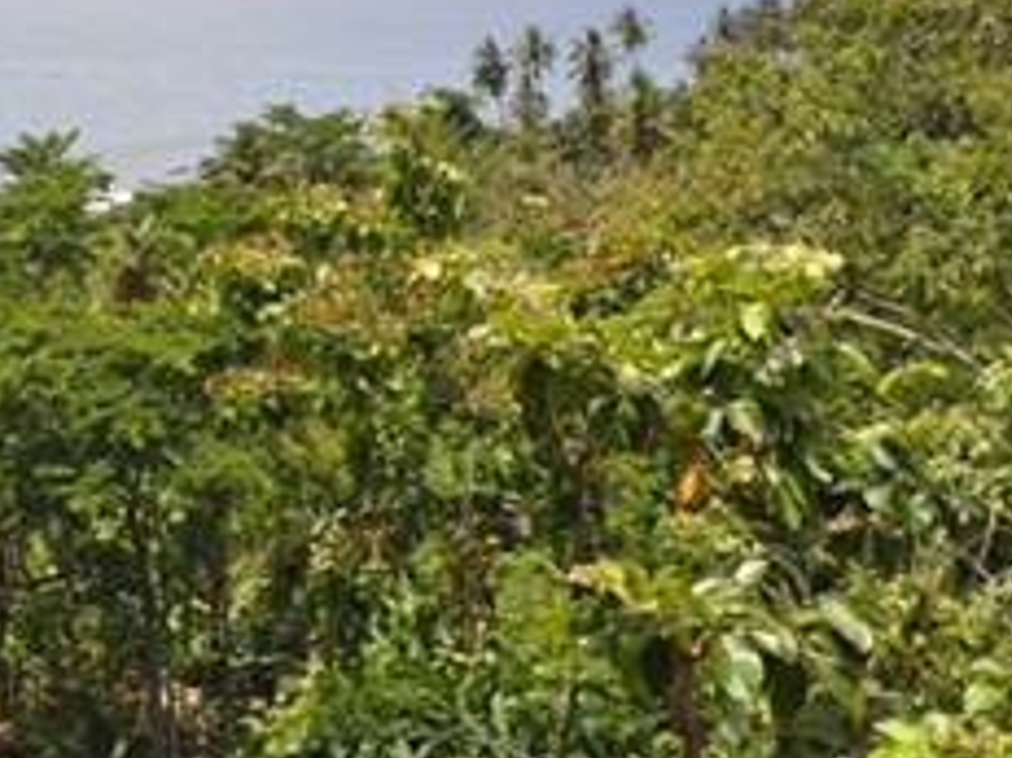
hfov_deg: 33.3
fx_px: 1578
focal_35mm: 54
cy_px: 147
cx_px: 61
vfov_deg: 26.5
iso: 200
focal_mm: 18
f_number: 9
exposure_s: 1/320
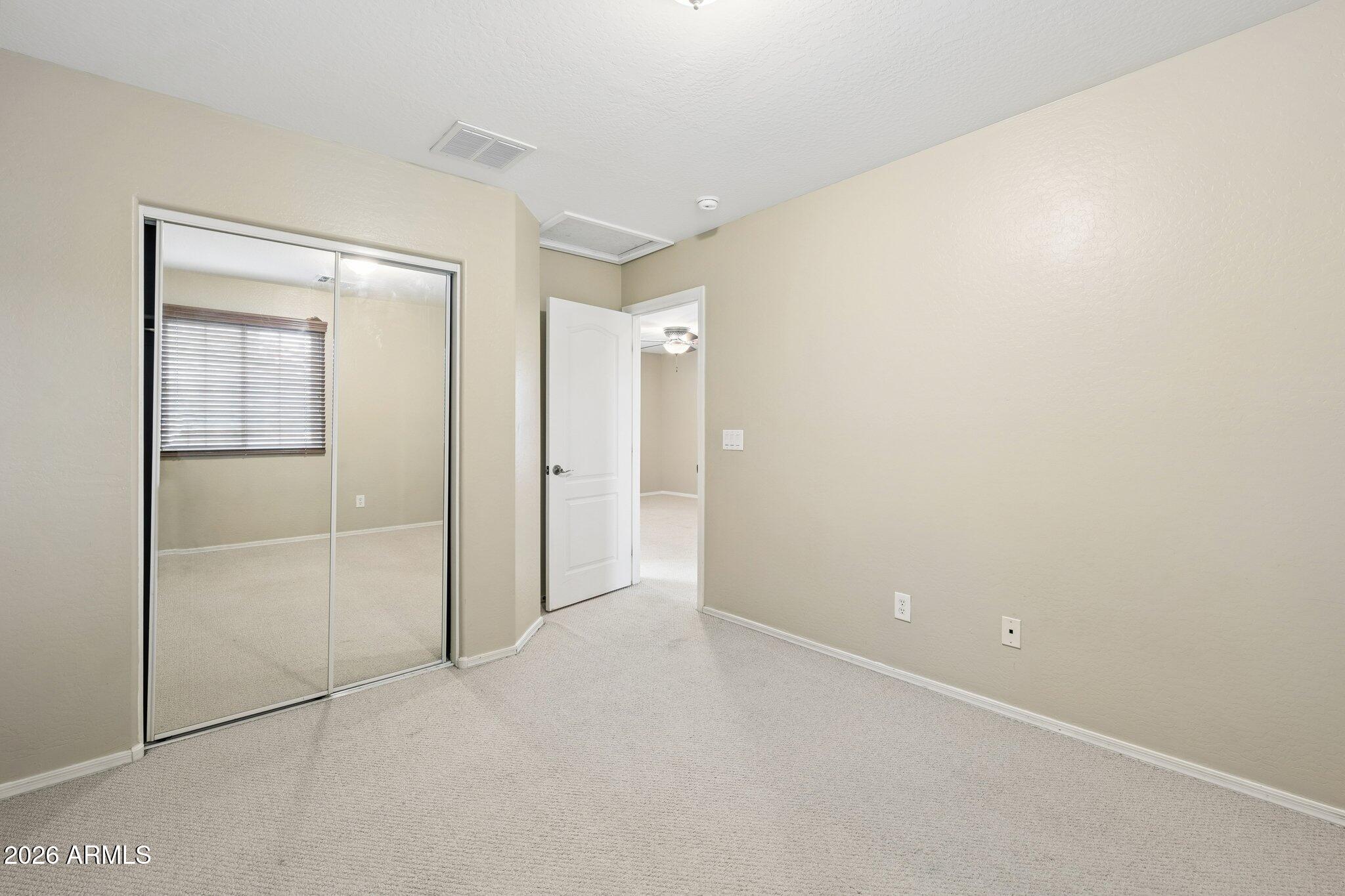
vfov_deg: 81.2
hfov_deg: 104.3
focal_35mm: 14
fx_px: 523
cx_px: 672
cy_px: 448
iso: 400
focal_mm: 14
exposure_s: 1/1.67
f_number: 8
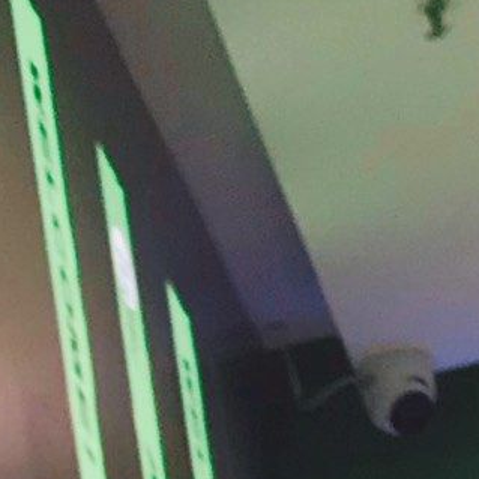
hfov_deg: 8.2
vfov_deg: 7.8
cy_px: 1005
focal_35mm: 212
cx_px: -134
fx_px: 3319
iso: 25
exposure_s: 1/100
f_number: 1.8
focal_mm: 3.99
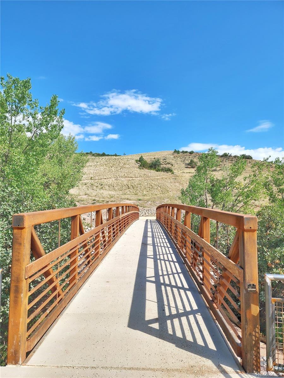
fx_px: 252
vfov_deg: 73.9
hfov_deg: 58.9
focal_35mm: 23
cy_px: 189
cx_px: 142
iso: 12
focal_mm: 6.4
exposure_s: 1/1081
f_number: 1.8
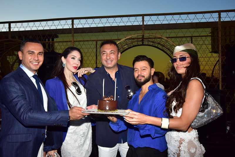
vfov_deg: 46.4
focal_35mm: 28
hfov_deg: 65.5
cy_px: 78
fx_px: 183
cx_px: 118
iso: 400
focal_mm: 28
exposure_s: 1/160
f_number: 4.5
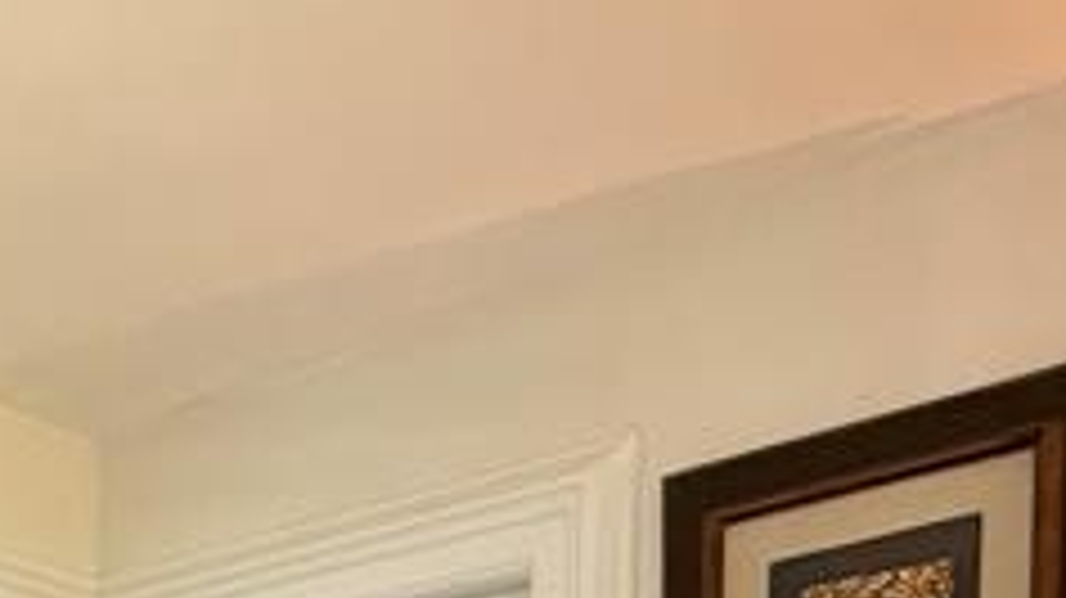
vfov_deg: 14.6
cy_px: 1250
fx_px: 1865
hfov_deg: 29.9
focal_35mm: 66
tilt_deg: -3.5
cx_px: 18
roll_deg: +0.4
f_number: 2.2
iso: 200
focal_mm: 2.22
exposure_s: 1/60
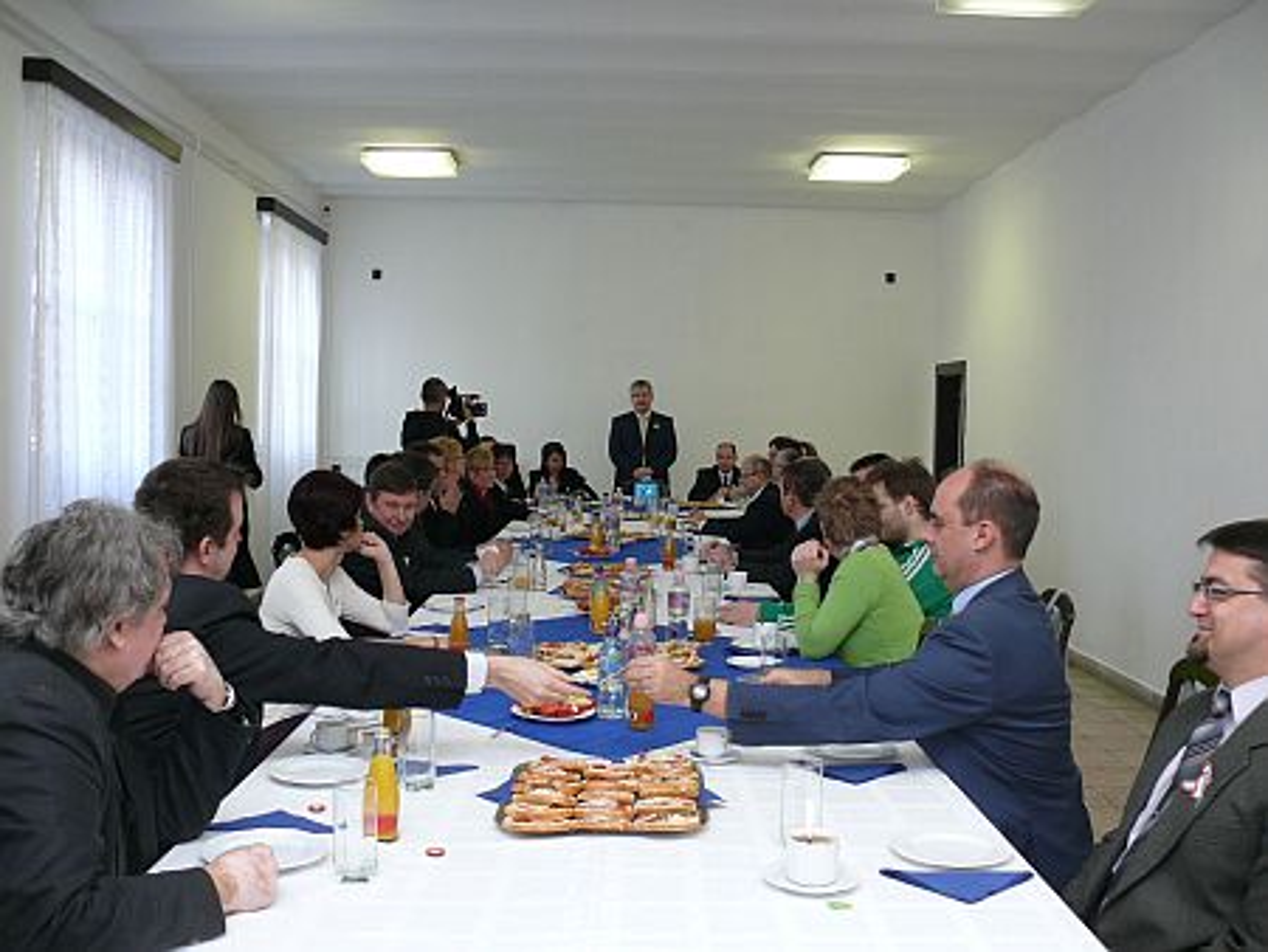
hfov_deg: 52.6
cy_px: 476
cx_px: 634
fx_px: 1283
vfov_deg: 40.7
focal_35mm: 35
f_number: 2.8
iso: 100
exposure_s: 1/30
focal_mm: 7.4
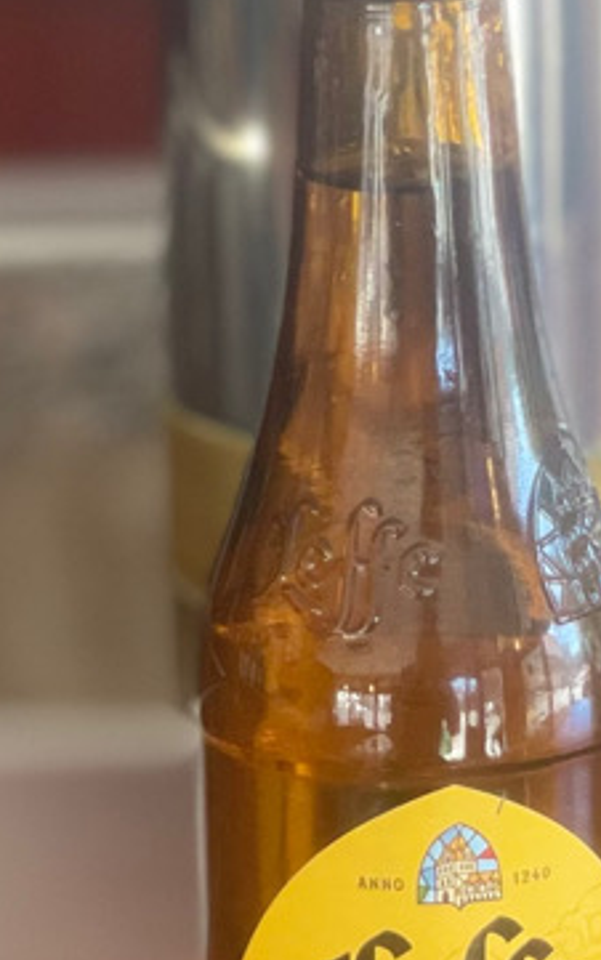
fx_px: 3193
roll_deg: +1.1
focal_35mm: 122
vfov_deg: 17.1
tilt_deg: -14.7
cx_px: 439
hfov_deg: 10.7
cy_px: 613
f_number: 2
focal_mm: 6
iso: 160
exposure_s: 1/100
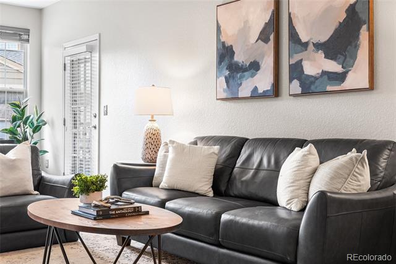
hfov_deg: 44.5
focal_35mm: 44
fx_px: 484
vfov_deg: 30.5
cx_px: 198
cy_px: 132
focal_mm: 29.5
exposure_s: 1/1.25
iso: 160
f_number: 8
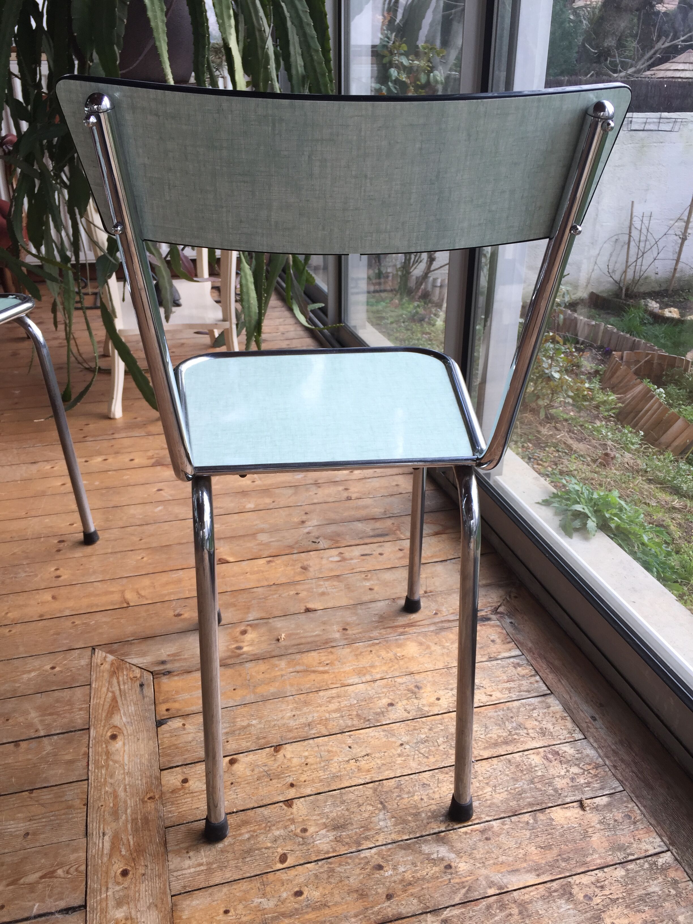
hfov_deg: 48.2
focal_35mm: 29
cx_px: 346
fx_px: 774
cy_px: 462
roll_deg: -0.1
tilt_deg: -24.5
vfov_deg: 61.7
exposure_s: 1/117
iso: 32
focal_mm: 4.15
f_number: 2.2
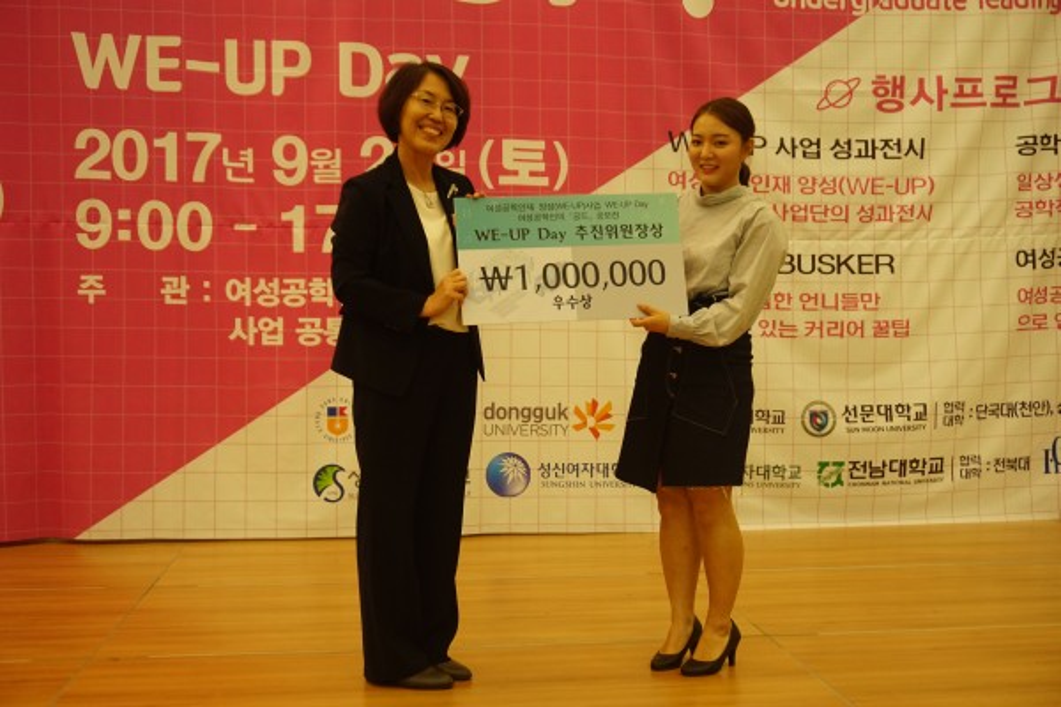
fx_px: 1238
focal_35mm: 42
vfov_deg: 31.9
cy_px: 354
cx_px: 530
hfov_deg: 46.4
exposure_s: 1/60
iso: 1000
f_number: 4.5
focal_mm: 28
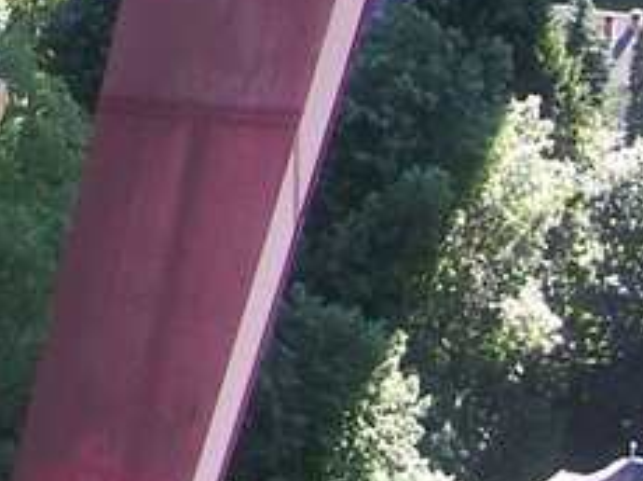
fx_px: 3099
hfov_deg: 11.3
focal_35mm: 167
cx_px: -396
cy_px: -579
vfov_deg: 8.3
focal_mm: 6.2
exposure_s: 1/125
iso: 80
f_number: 2.8
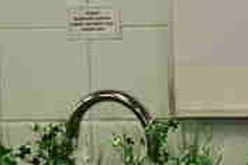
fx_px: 826
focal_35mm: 120
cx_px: 326
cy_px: -29
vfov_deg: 11.2
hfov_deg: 16.1
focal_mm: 22
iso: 800
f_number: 4
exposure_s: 1/50
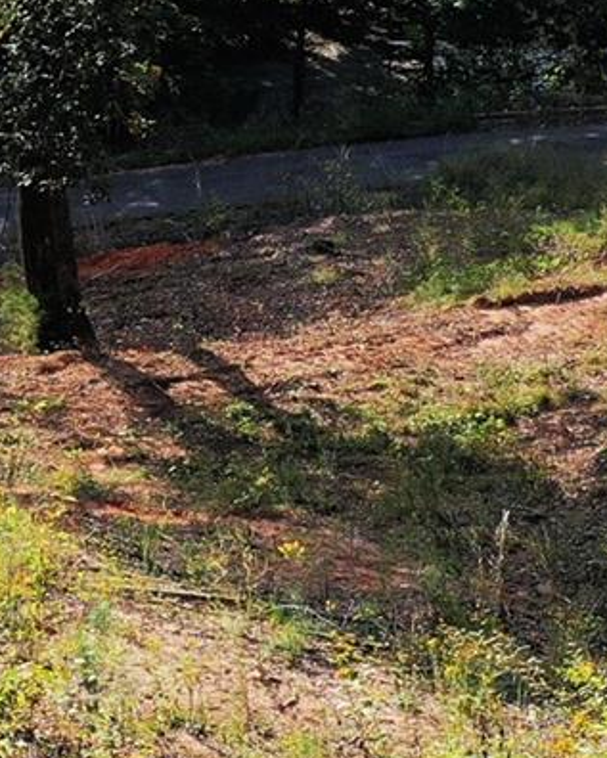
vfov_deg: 13.9
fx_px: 3053
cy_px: -22
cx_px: -626
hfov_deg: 10.4
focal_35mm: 136
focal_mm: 10.26
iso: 100
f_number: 5.6
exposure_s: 1/320
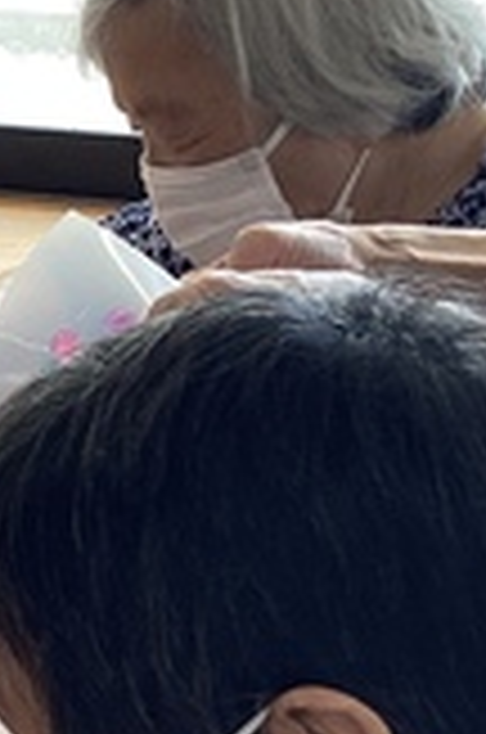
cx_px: -585
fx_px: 2420
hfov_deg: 10.3
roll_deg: -1.1
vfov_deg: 17.1
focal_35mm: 119
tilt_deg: -28.0
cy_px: 563
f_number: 2.4
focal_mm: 3.3
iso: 64
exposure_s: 1/50
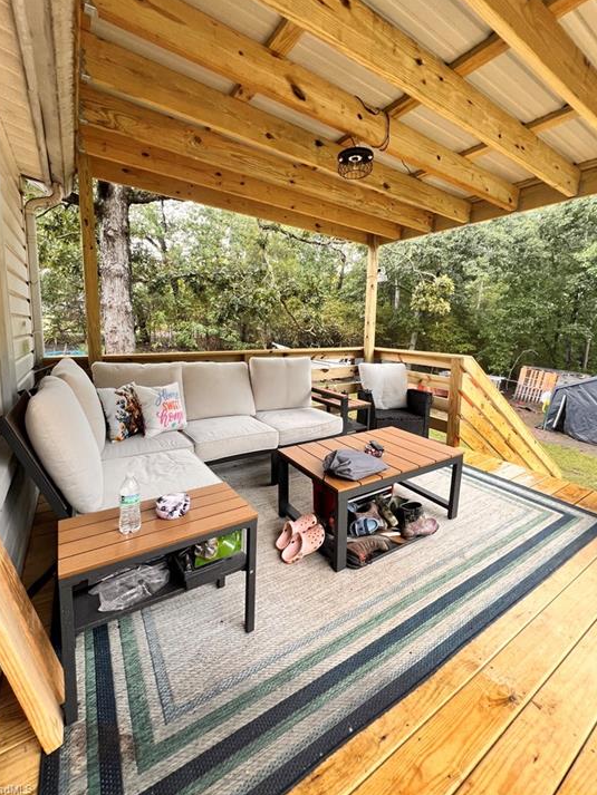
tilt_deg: -6.9
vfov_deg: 101.9
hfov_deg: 85.7
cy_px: 369
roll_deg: -1.2
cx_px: 293
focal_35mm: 14
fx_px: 322
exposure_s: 1/99
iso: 100
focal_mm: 1.57
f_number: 1.8
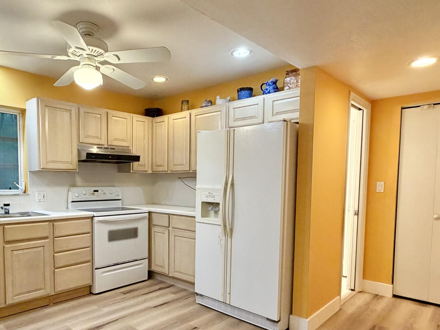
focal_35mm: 25
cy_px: 201
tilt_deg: -4.0
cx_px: 164
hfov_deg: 68.3
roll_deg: -0.5
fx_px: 318
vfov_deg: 54.4
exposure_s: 1/60
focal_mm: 2.22
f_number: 2.2
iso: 250
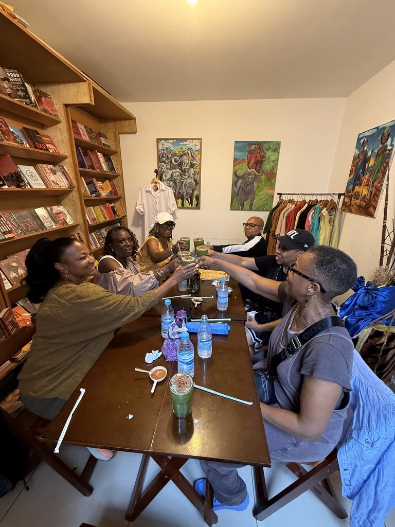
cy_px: 264
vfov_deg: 102.1
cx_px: 198
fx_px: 213
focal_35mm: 14
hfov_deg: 85.7
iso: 400
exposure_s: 1/60
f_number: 2.2
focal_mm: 2.22
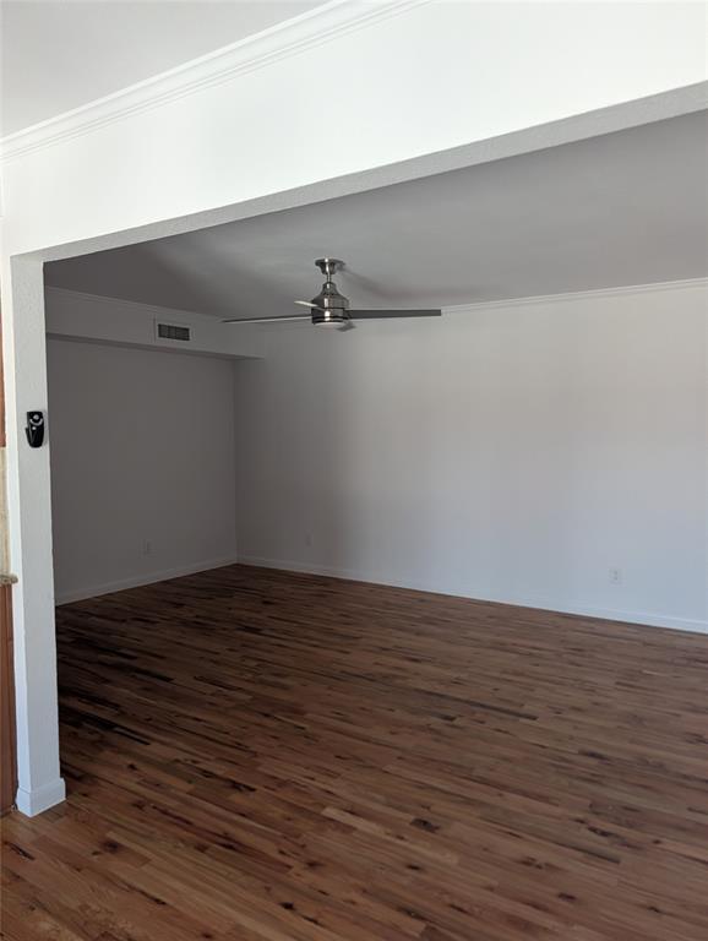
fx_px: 653
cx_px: 354
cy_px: 470
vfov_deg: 71.5
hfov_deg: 56.9
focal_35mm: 24
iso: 279
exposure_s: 1/190
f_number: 1.68
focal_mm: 6.9
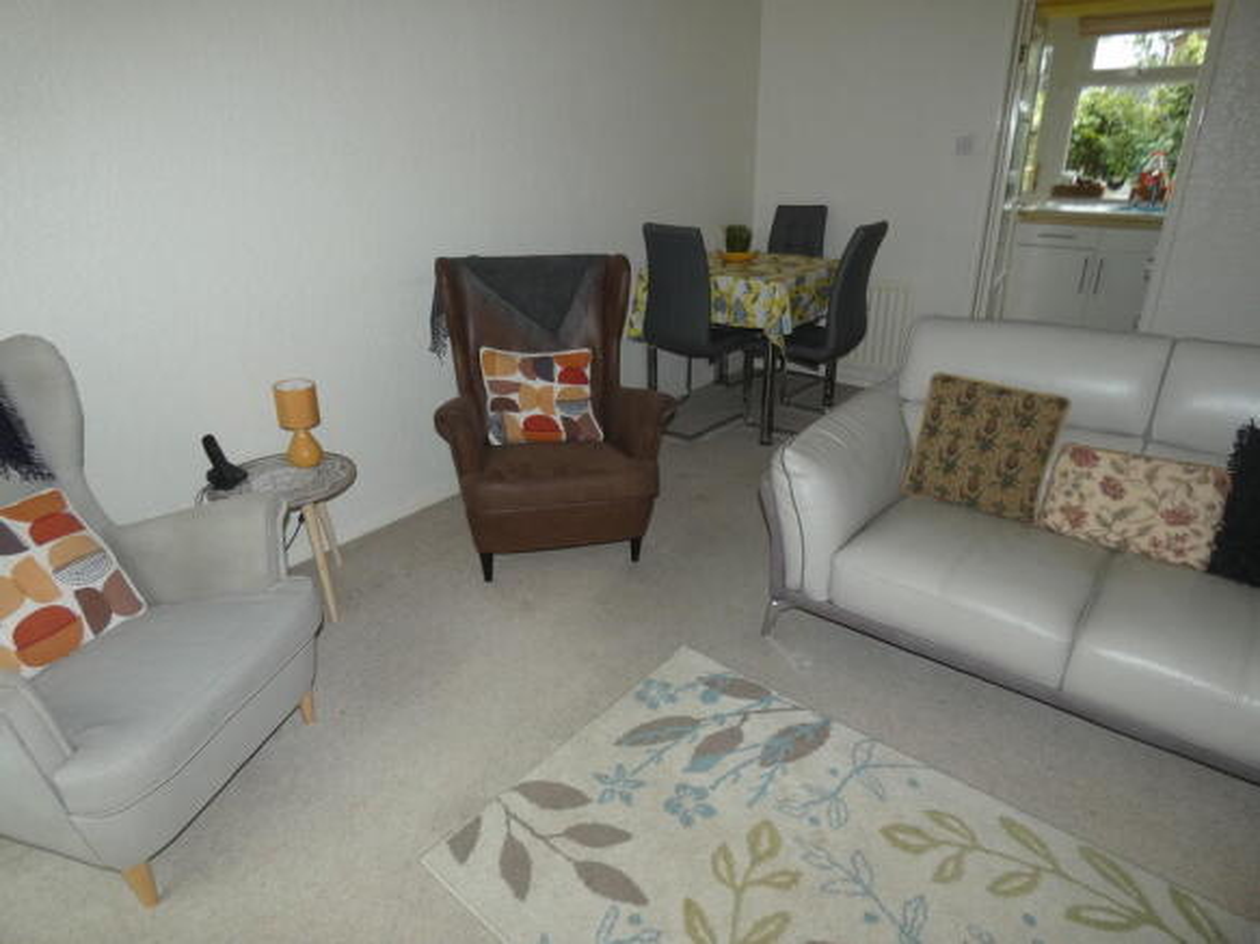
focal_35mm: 20
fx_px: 728
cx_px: 630
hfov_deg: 81.8
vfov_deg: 66.0
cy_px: 472
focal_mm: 3.6
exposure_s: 1/60
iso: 100
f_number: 2.8
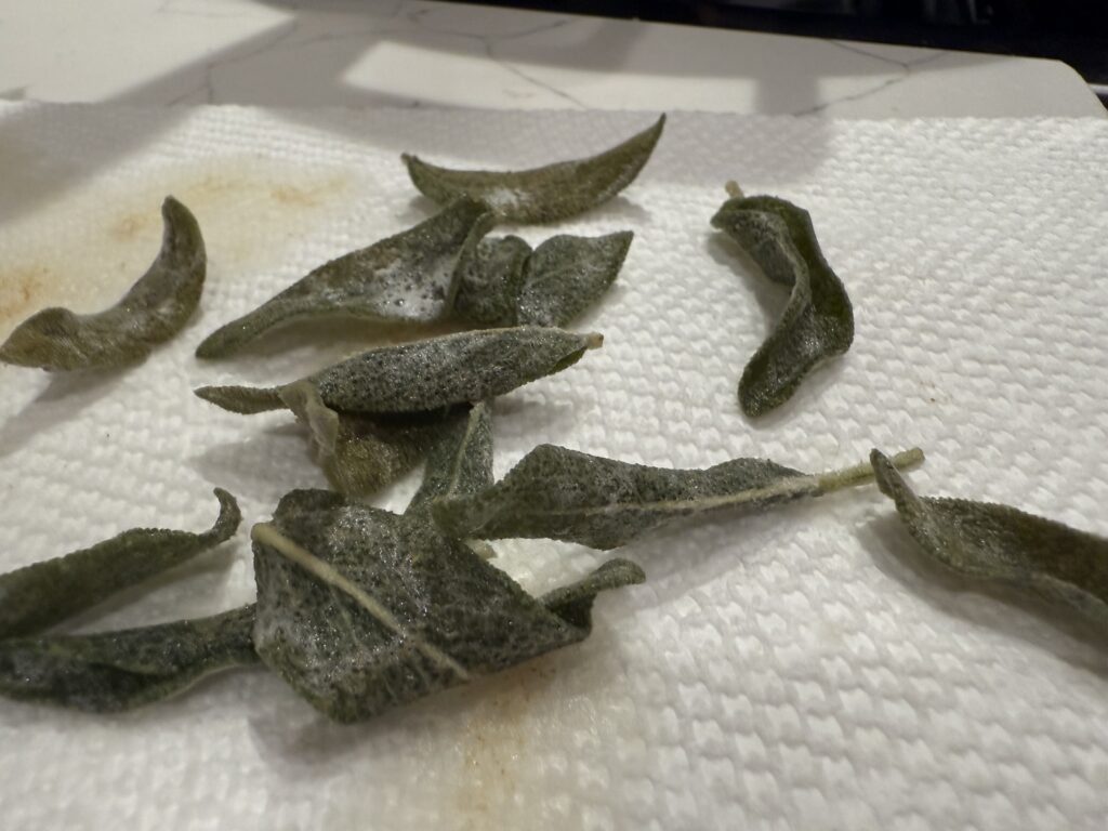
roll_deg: -0.3
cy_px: 416
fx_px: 768
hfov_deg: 71.6
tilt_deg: -43.3
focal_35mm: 24
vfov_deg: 56.8
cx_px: 554
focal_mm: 2.22
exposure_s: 1/120
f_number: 2.2
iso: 250
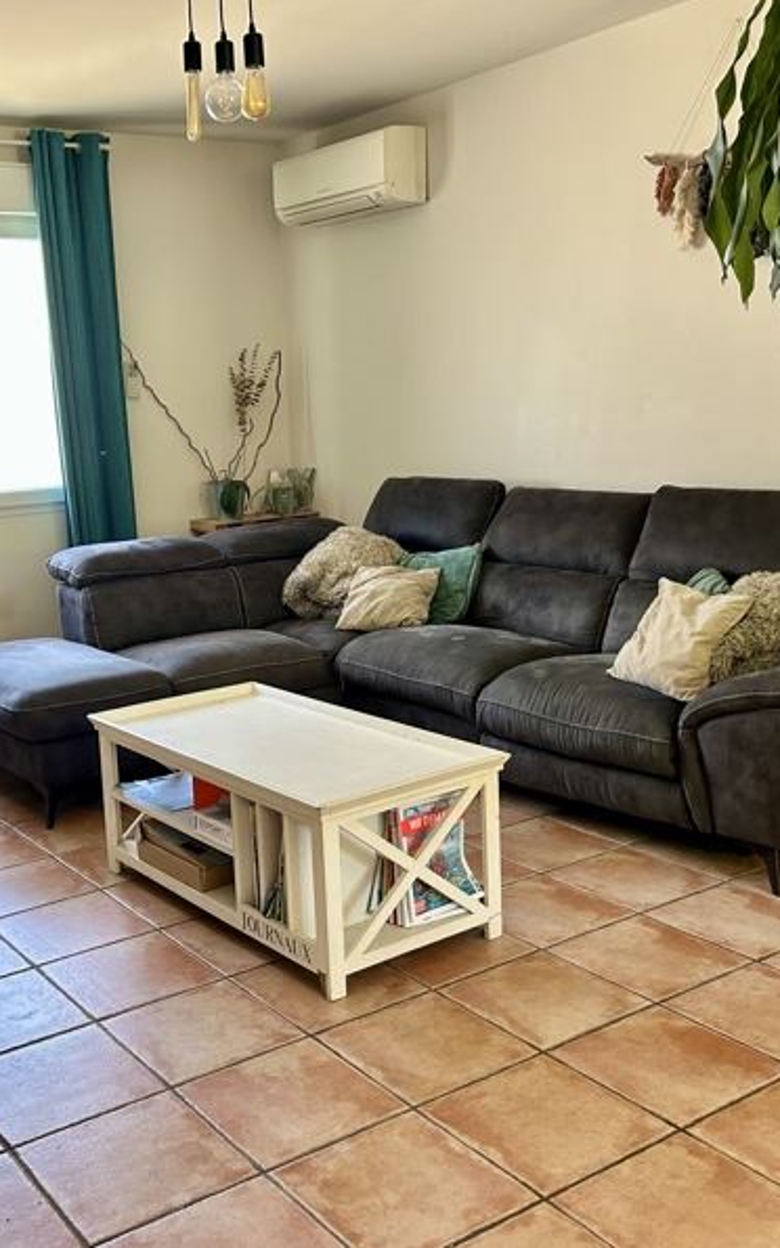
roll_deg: +3.5
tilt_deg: -10.5
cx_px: 248
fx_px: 1258
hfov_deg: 34.1
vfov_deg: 52.7
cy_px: 622
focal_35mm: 37
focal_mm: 5.7
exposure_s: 1/72
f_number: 1.5
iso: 125
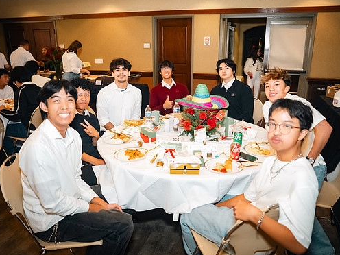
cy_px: 128
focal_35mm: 27
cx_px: 178
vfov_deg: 51.4
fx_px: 265
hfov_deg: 65.3
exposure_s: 1/100
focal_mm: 24
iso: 1600
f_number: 2.8
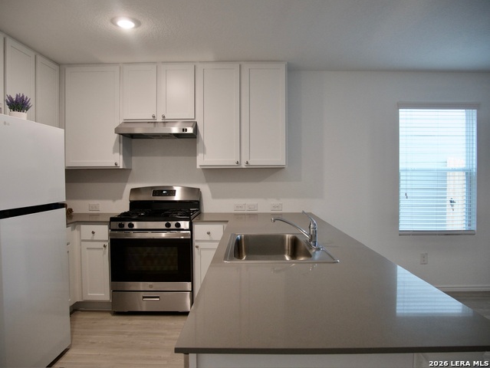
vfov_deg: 56.9
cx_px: 245
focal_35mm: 24
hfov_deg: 71.6
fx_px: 340
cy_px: 184
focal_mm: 12
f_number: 3.5
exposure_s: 1/60
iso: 500
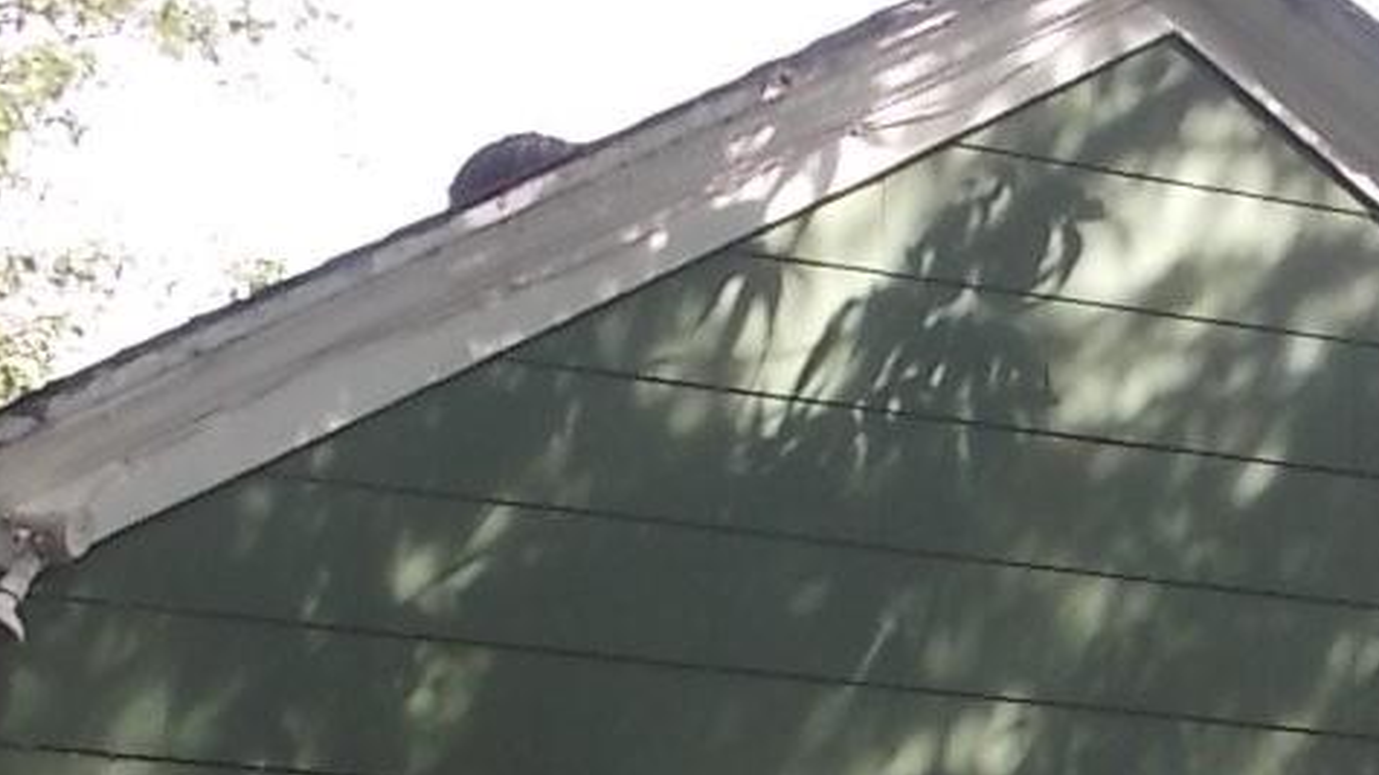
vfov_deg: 10.5
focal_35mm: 110
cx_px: 1193
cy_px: 1315
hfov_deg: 19.2
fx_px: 4022
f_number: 3.3
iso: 80
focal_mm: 5.3
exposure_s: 1/100
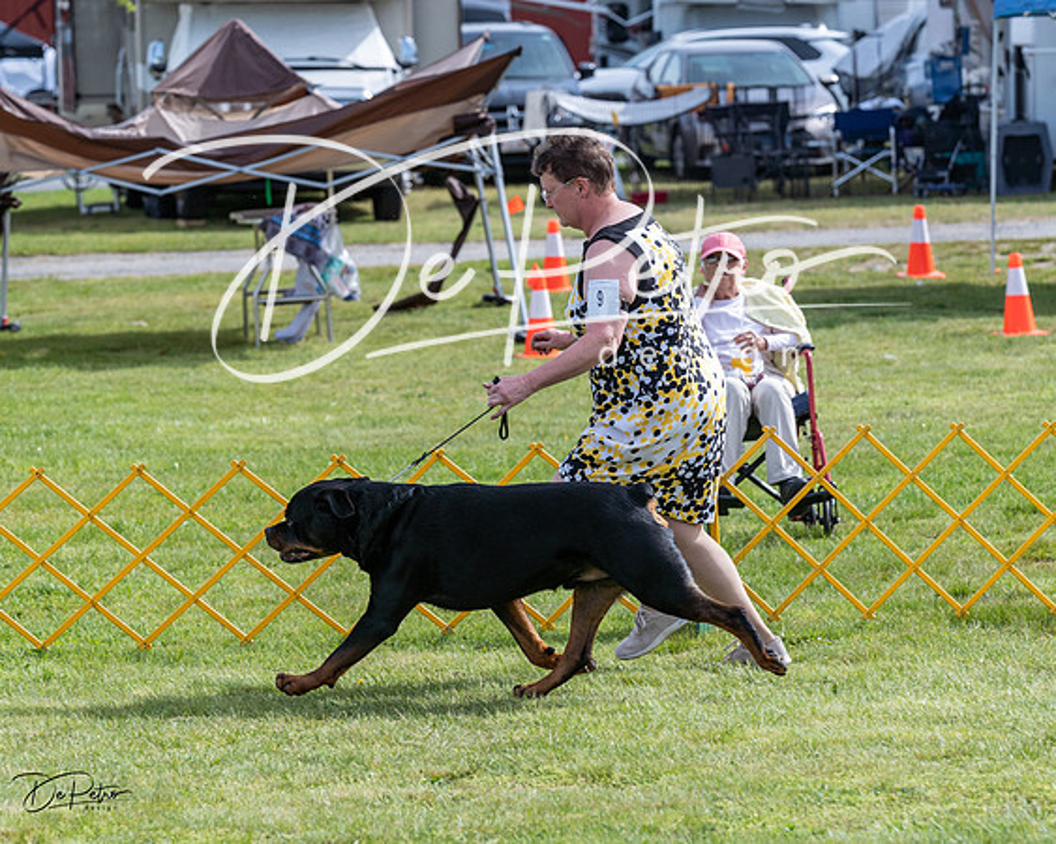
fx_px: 5482
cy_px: 368
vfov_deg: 8.8
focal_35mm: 175
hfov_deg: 11.0
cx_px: 446
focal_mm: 138
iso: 320
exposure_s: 1/1250
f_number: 5.6
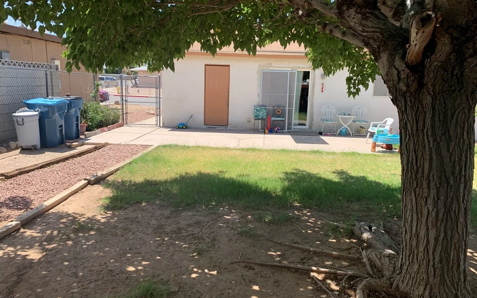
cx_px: 237
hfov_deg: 66.5
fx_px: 364
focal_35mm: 28
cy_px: 152
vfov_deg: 44.5
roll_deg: -2.5
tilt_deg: -10.2
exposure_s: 1/954
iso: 25
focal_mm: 4.25
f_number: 1.8
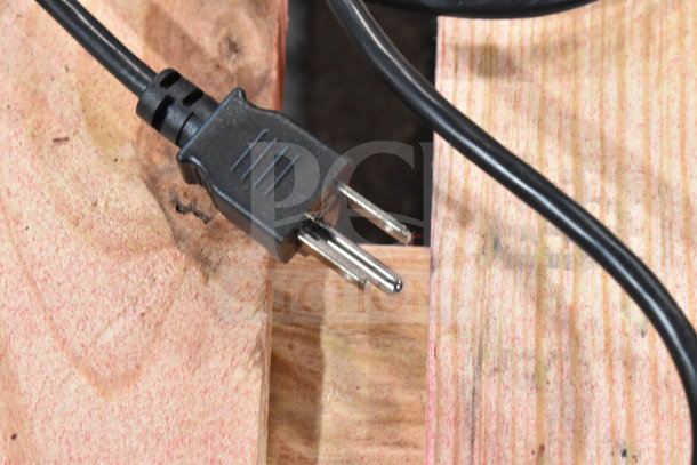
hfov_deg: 24.6
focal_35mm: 82
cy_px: 232
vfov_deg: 16.6
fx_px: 1598
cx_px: 348
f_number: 8
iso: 6400
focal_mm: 55
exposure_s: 1/250
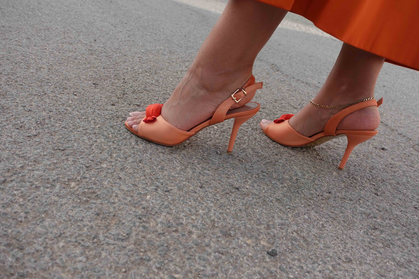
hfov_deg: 57.2
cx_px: 210
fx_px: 384
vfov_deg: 40.0
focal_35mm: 33
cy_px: 140
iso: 125
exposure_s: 1/320
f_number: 4
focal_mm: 12.79
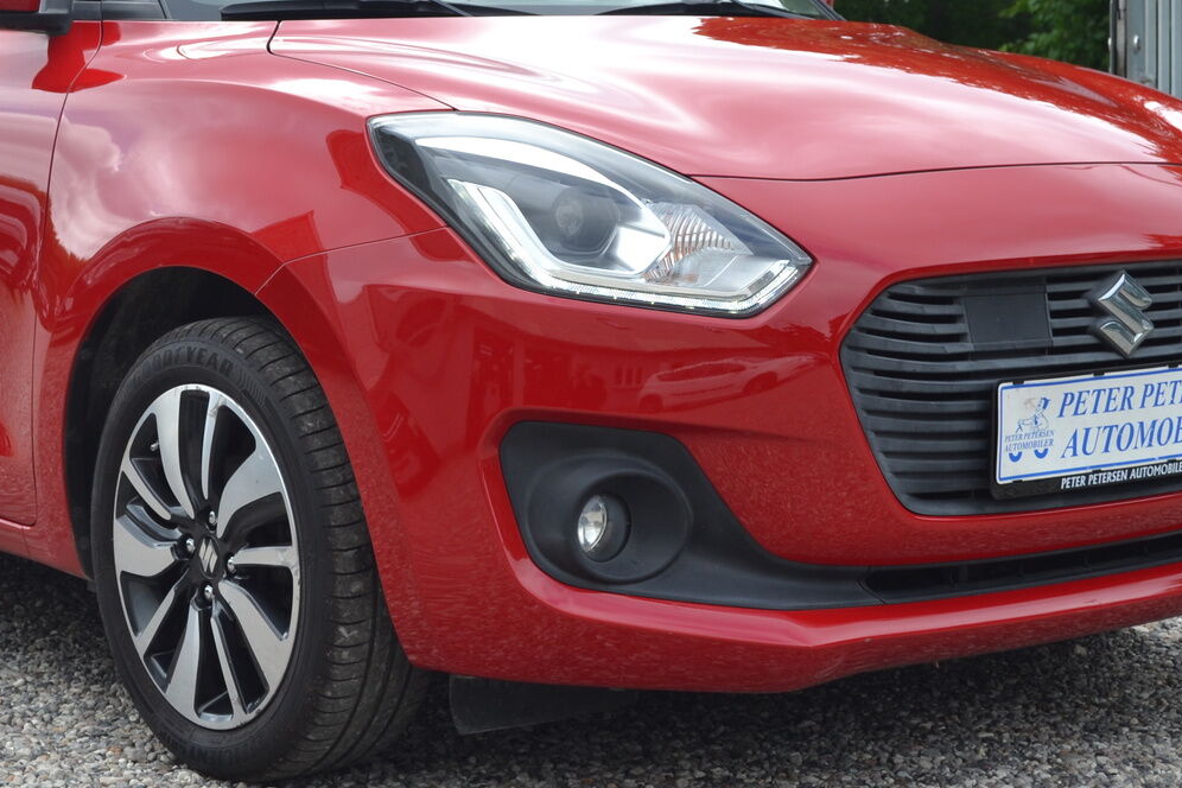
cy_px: 247
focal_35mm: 81
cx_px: 370
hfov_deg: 24.9
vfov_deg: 16.8
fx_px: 2659
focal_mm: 28
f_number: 6.3
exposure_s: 1/160
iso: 100
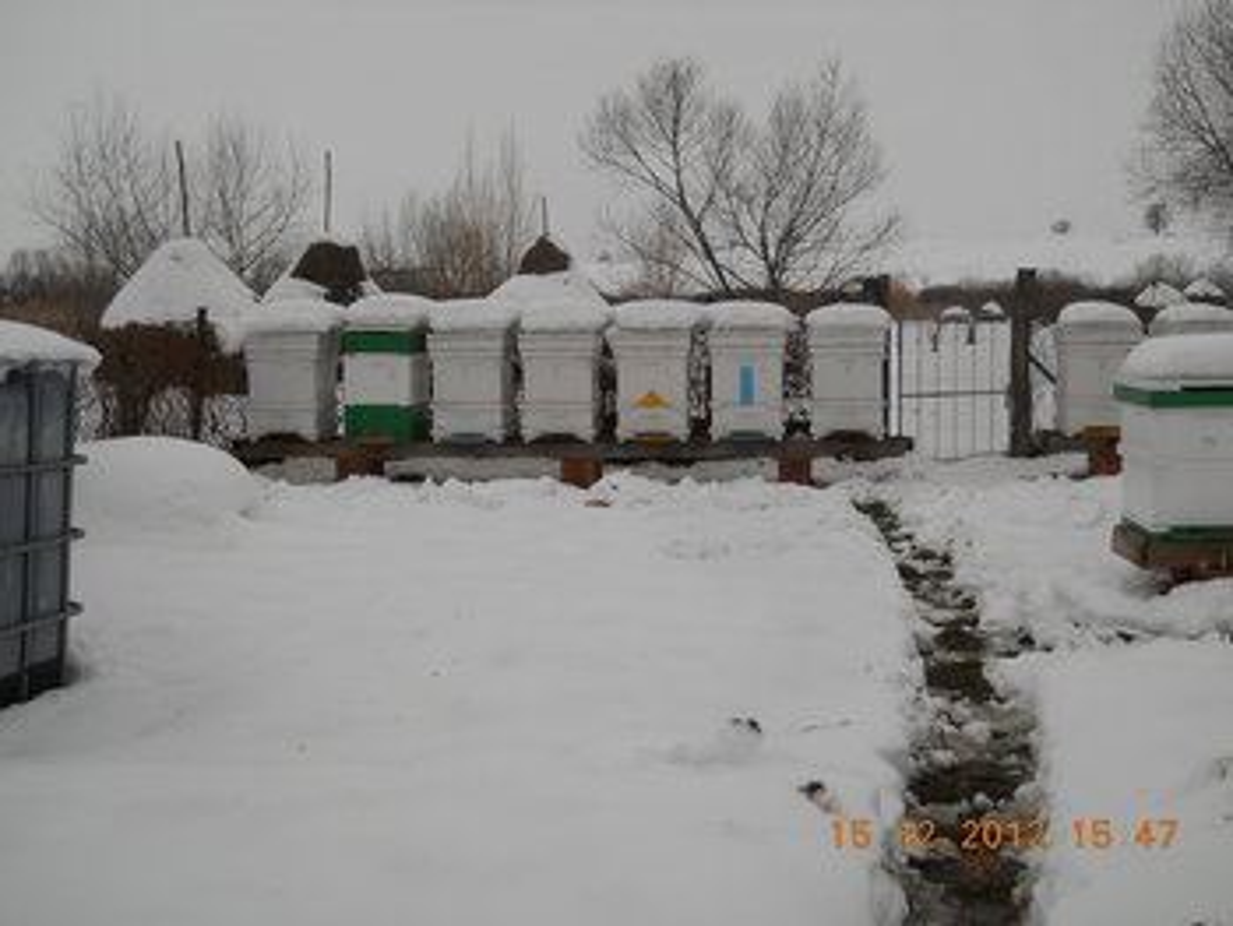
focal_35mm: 41
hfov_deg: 45.7
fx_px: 1461
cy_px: 463
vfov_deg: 35.2
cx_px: 616
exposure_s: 1/250
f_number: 3.1
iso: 80
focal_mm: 6.72
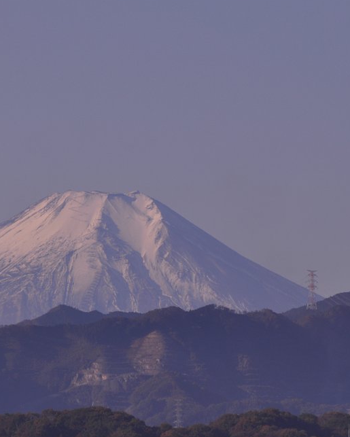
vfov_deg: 3.0
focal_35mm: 649
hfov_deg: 2.4
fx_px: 8397
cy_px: 210
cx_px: 96
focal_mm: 290
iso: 200
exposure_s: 1/1000
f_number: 11
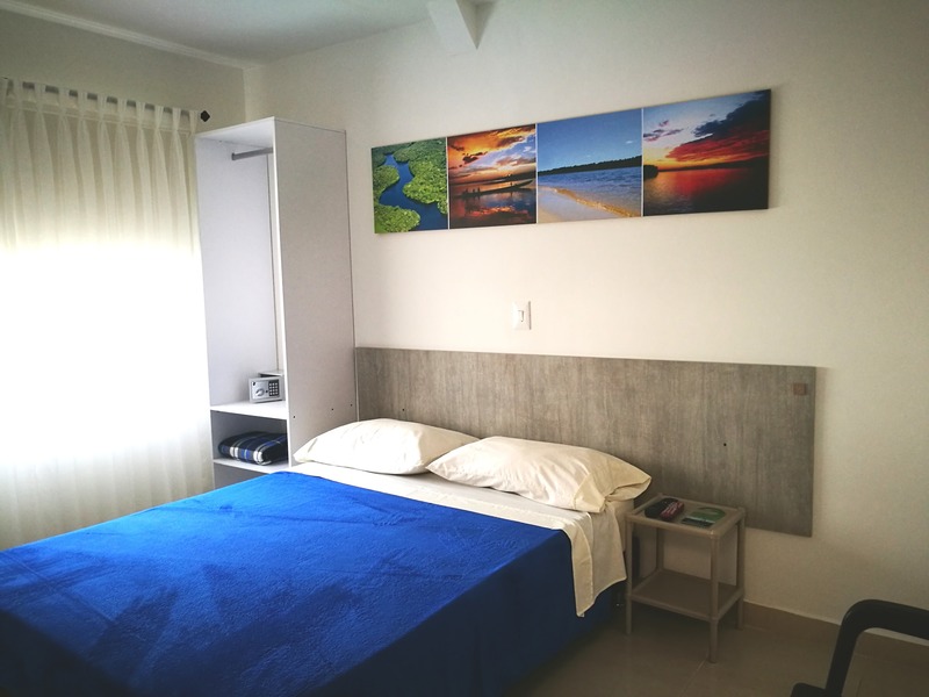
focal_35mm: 27
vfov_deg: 51.4
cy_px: 348
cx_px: 464
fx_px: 725
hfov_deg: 65.3
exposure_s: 1/60
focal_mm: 4.5
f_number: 2.2
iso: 160
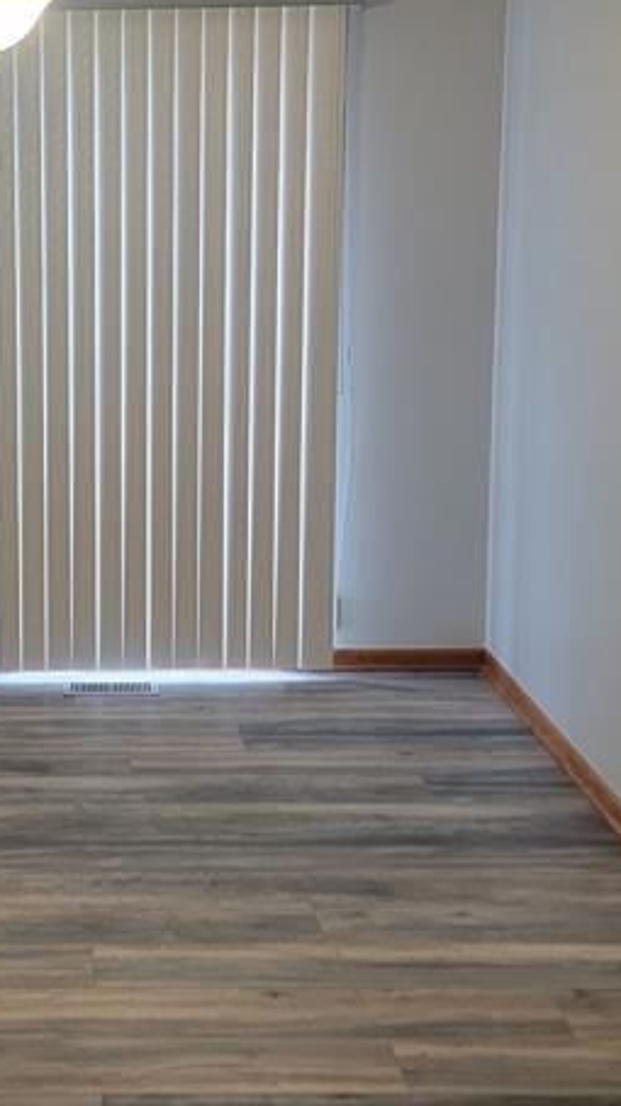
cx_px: 5
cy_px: 404
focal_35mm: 59
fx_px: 1729
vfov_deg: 35.2
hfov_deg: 19.8
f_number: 1.8
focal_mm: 6.7
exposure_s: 1/120
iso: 200
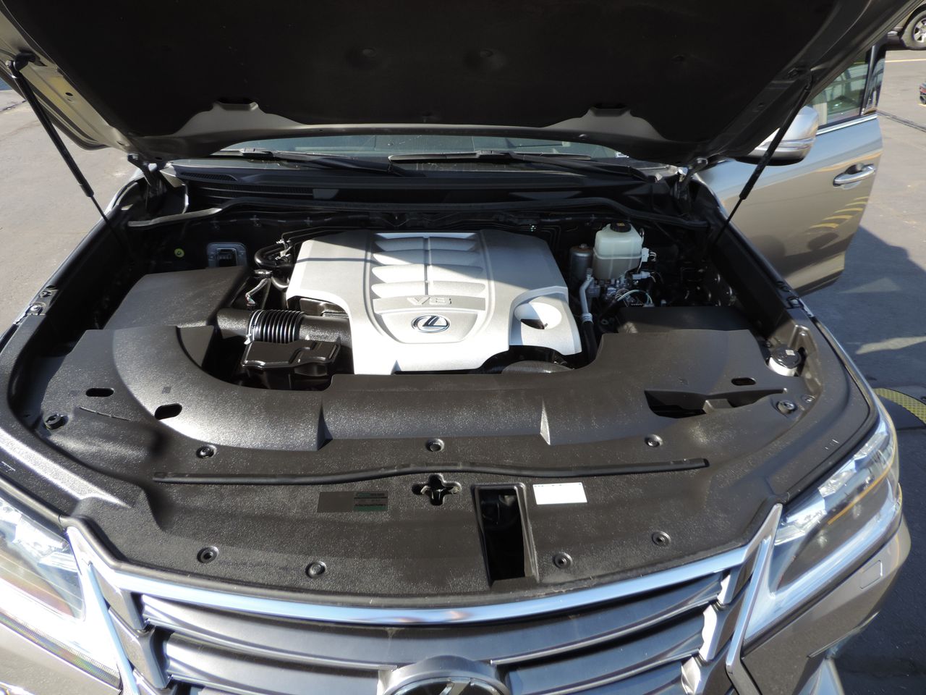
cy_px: 348
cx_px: 463
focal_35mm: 24
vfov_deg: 56.8
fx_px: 642
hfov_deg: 71.6
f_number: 3
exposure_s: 1/320
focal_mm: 4.3
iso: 80
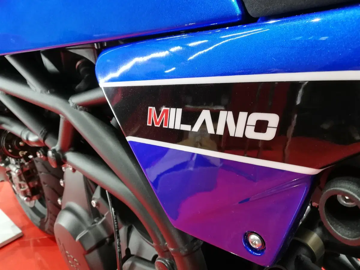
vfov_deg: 53.1
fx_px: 270
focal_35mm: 26
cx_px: 180
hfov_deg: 67.3
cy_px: 135
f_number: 2.2
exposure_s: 1/25
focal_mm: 3.81
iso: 320
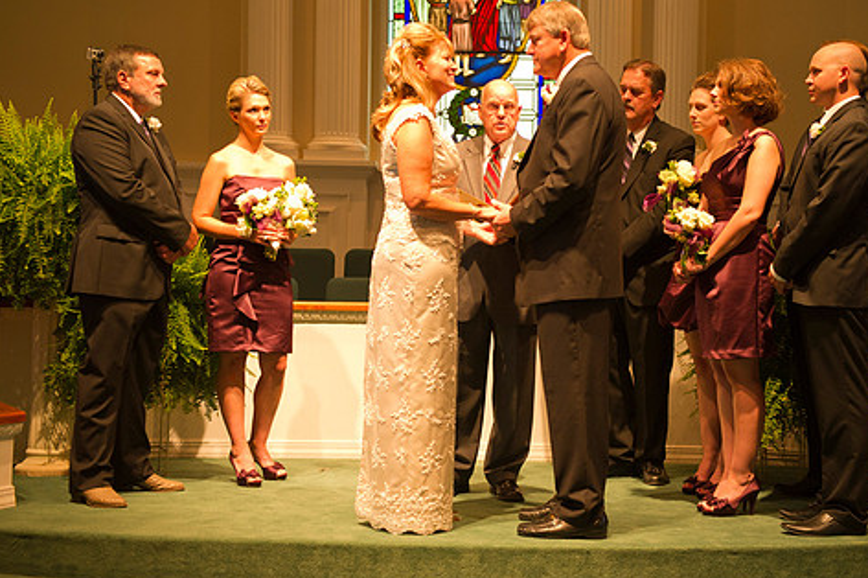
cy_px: 249
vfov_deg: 22.9
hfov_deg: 33.9
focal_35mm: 59
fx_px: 1422
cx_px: 487
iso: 1600
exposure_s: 1/50
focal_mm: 48
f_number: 2.8
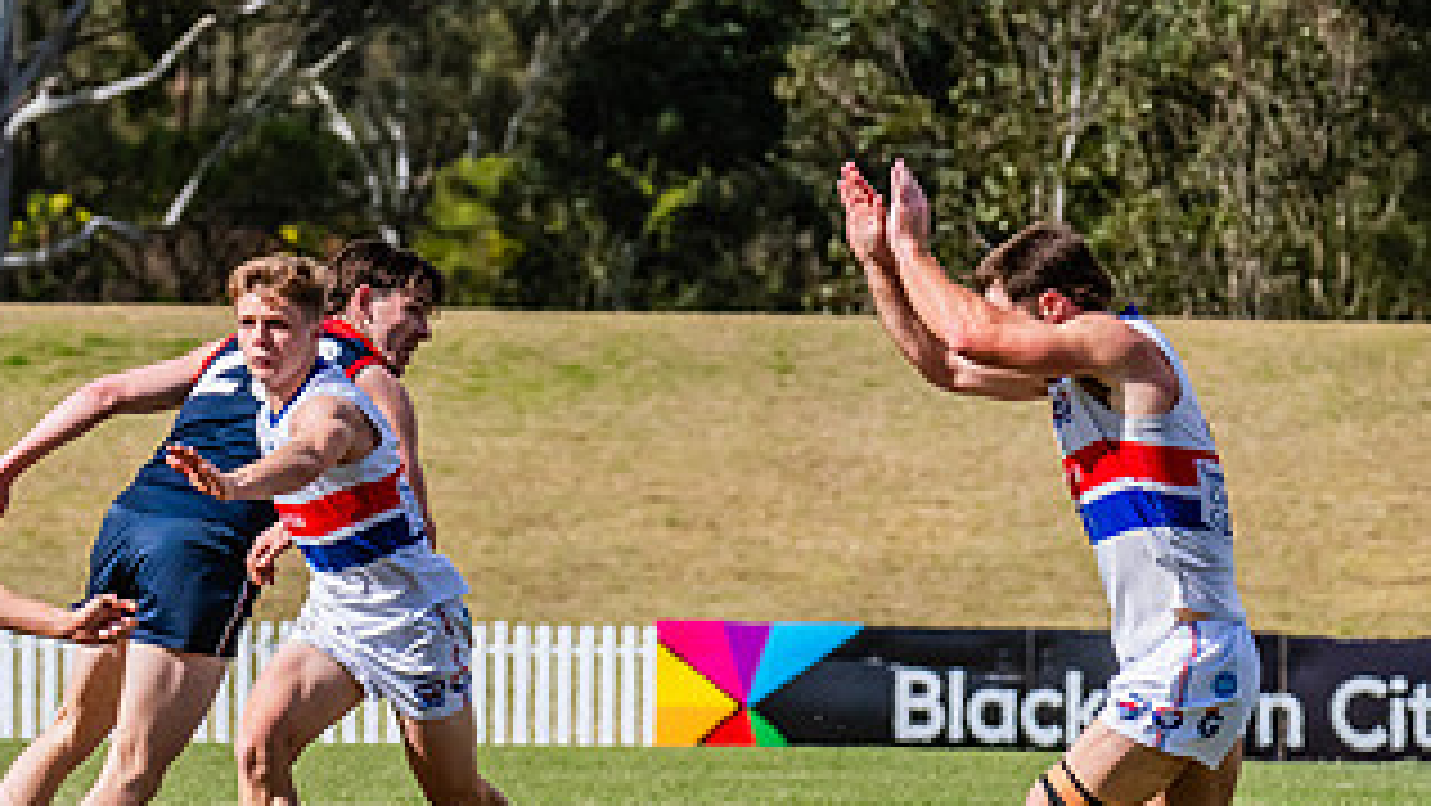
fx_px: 22619
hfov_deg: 3.6
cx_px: -46
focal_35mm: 596
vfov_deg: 2.0
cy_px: 635
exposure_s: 1/2000
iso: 800
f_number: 9
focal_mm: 240
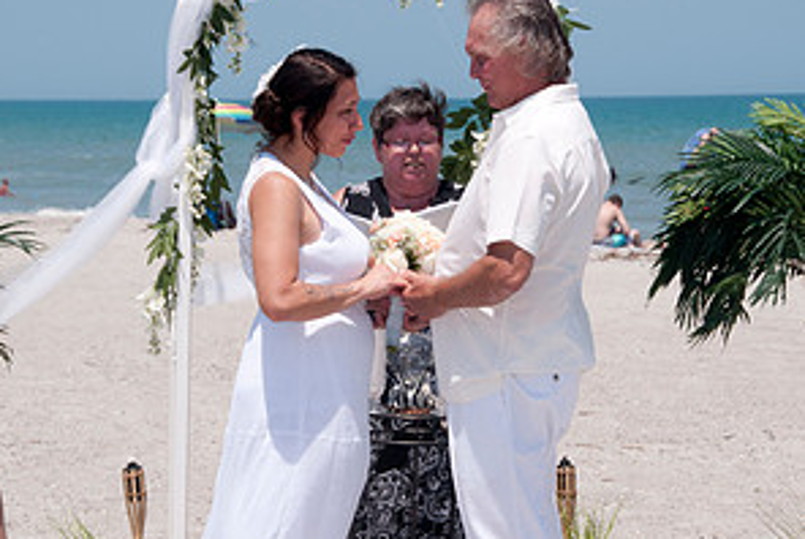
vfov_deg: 7.6
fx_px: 4074
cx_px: 401
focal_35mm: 182
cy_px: 316
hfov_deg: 11.3
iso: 100
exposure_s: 1/250
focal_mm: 80
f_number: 13
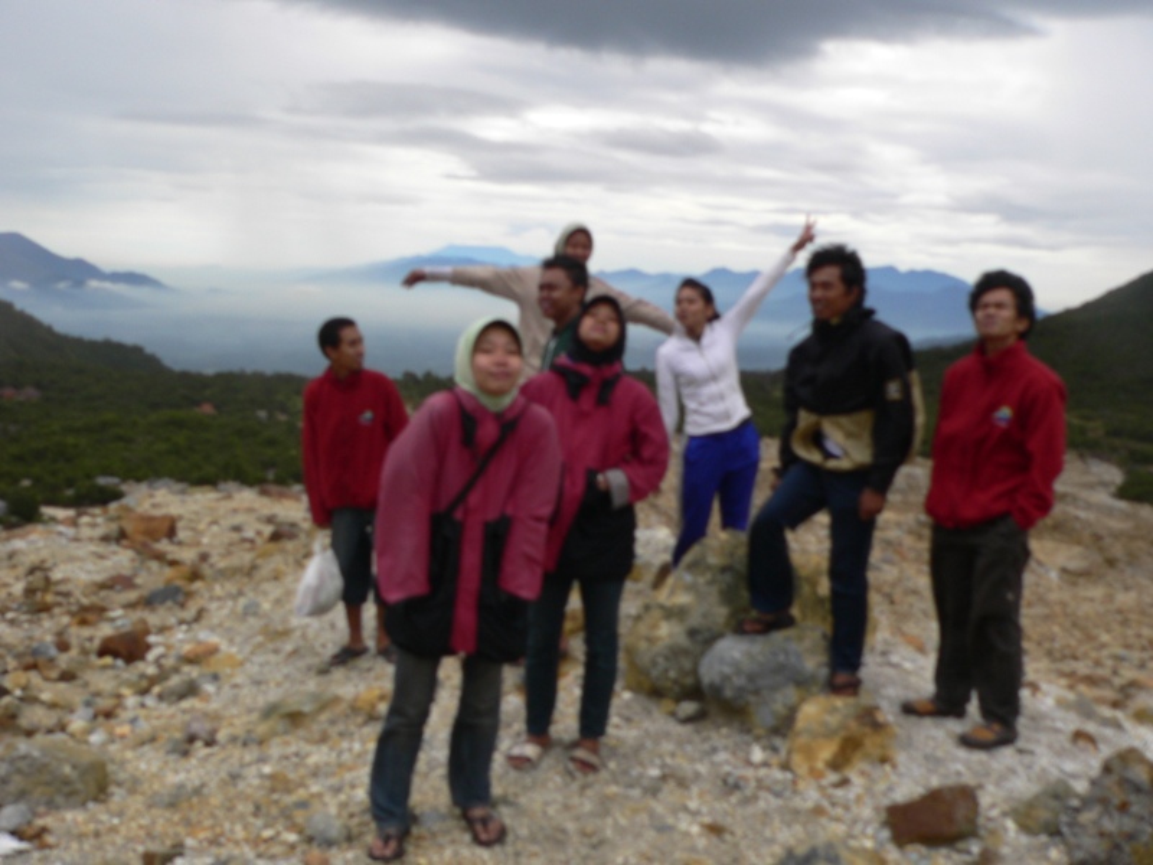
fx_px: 1199
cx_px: 576
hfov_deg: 51.4
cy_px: 432
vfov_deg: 39.7
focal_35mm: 36
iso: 80
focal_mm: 6
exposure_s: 1/320
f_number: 4
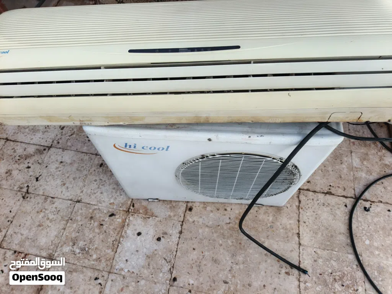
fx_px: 260
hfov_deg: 73.9
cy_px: 147
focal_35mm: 23
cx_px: 196
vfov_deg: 58.9
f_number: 1.8
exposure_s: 1/50
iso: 792
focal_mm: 5.56
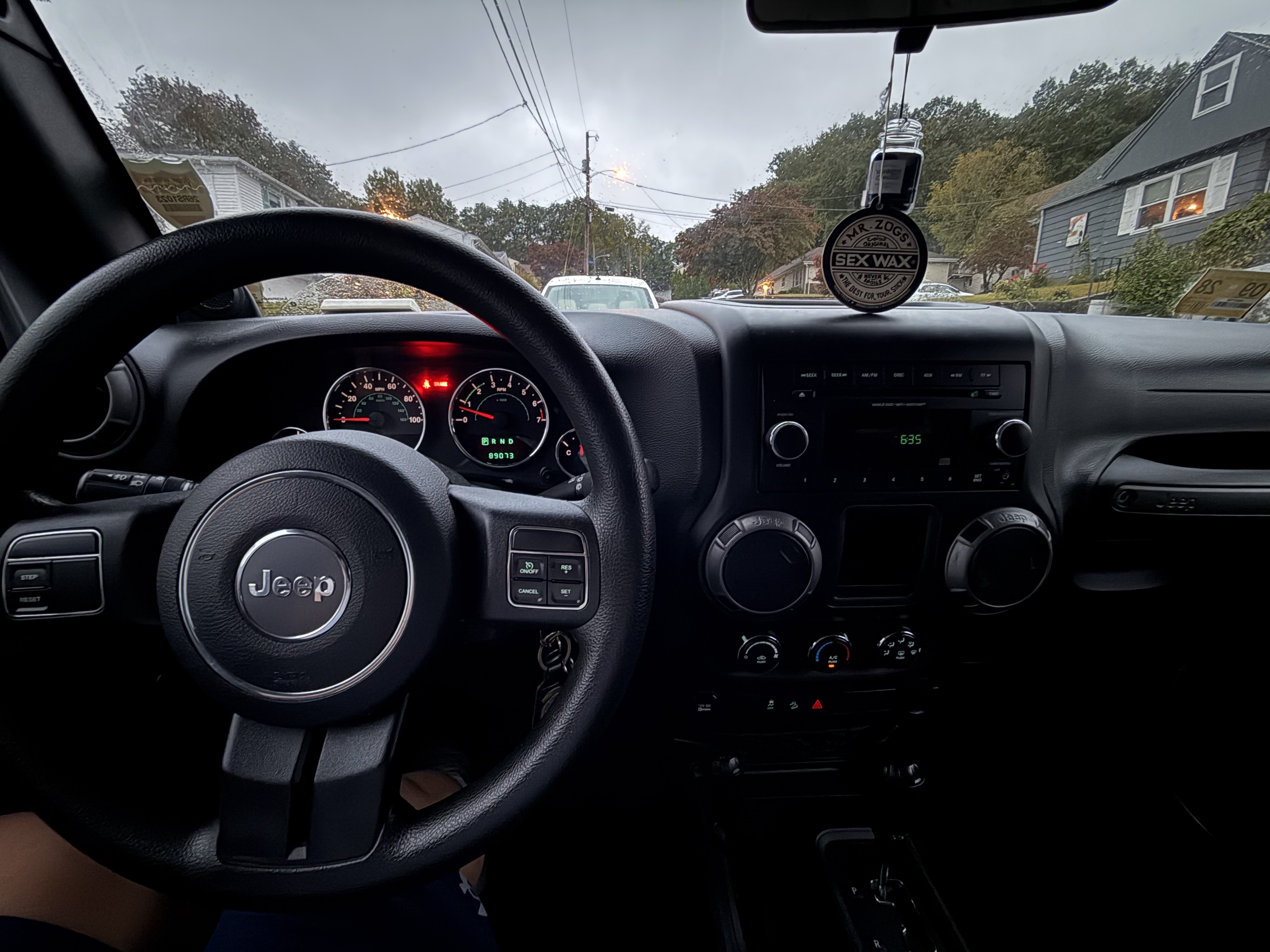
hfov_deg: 102.1
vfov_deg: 85.7
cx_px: 635
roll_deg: -0.3
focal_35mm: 14
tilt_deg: -12.5
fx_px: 514
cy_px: 476
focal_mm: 2.22
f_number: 2.2
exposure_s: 1/12
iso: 800
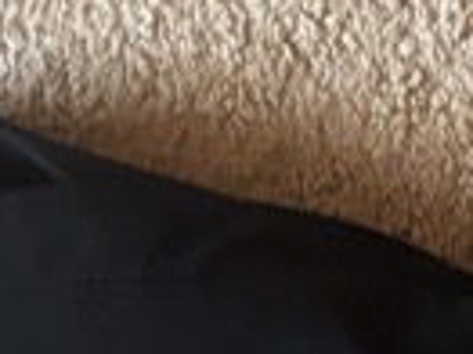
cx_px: 755
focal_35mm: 179
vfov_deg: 7.8
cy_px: 771
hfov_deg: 10.6
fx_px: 2444
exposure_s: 1/30
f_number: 1.6
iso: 800
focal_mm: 5.96
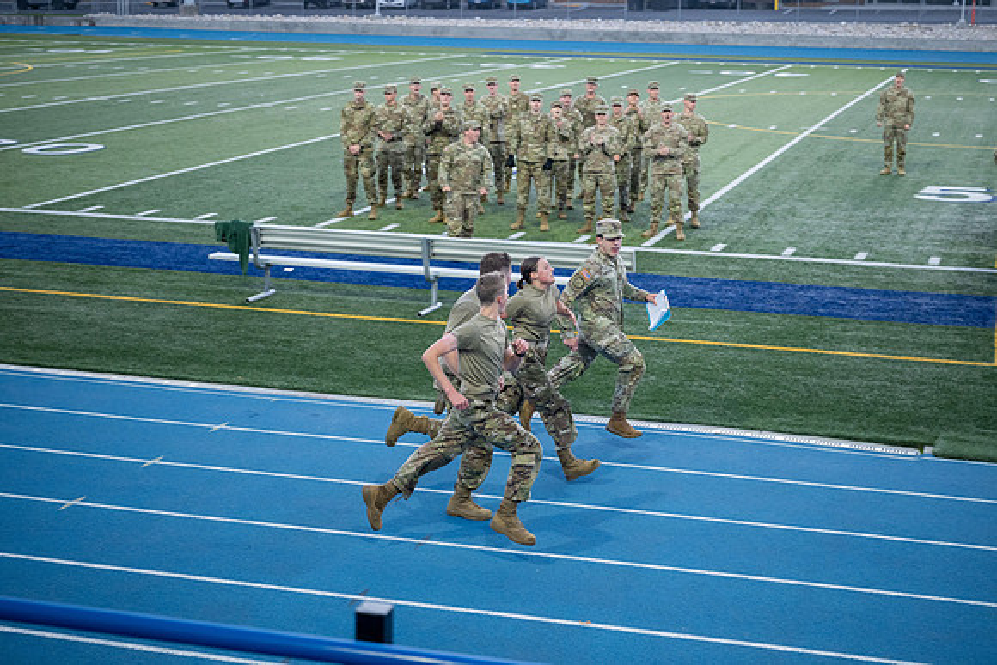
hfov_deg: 34.1
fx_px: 1623
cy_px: 289
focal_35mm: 59
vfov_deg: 23.1
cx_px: 521
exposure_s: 1/400
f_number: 2.8
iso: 1250
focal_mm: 46
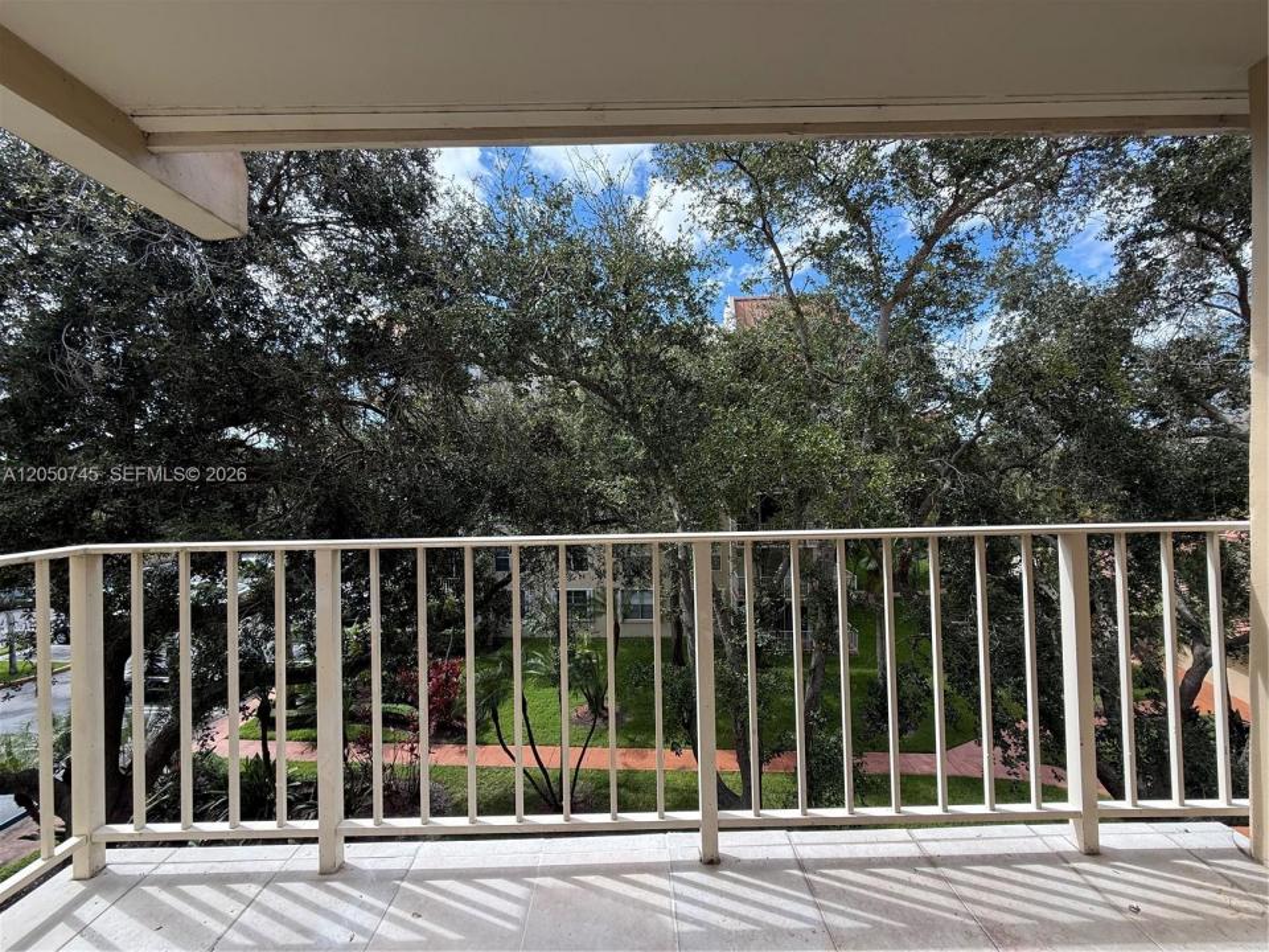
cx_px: 634
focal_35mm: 14
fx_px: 513
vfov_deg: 85.7
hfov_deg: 102.1
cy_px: 476
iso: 64
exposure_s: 1/486
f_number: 2.2
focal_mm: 2.22
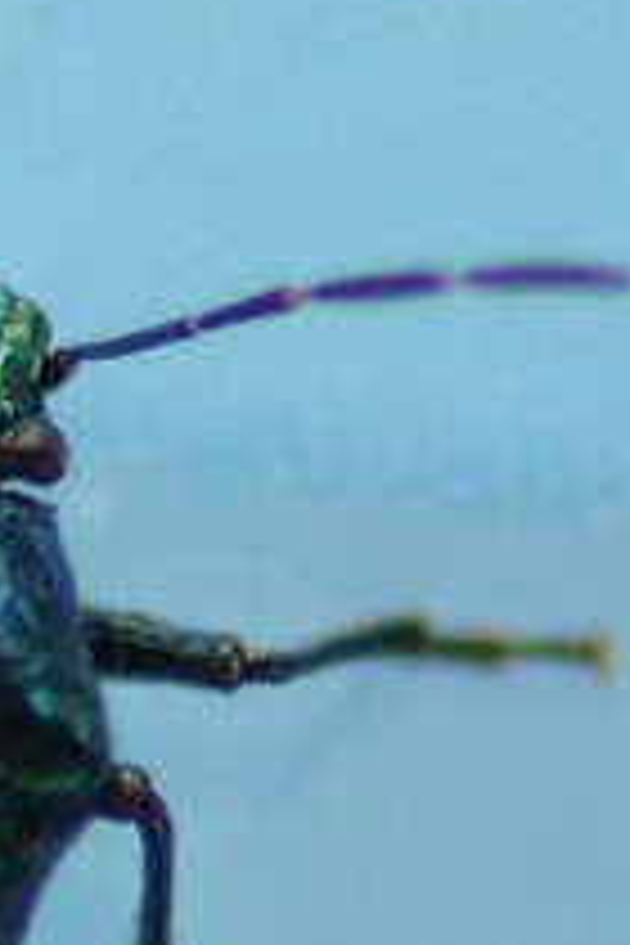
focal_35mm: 457
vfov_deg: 4.5
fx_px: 11995
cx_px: -243
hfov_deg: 3.0
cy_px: 796
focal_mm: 100
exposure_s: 1/400
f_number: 4.8
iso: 800
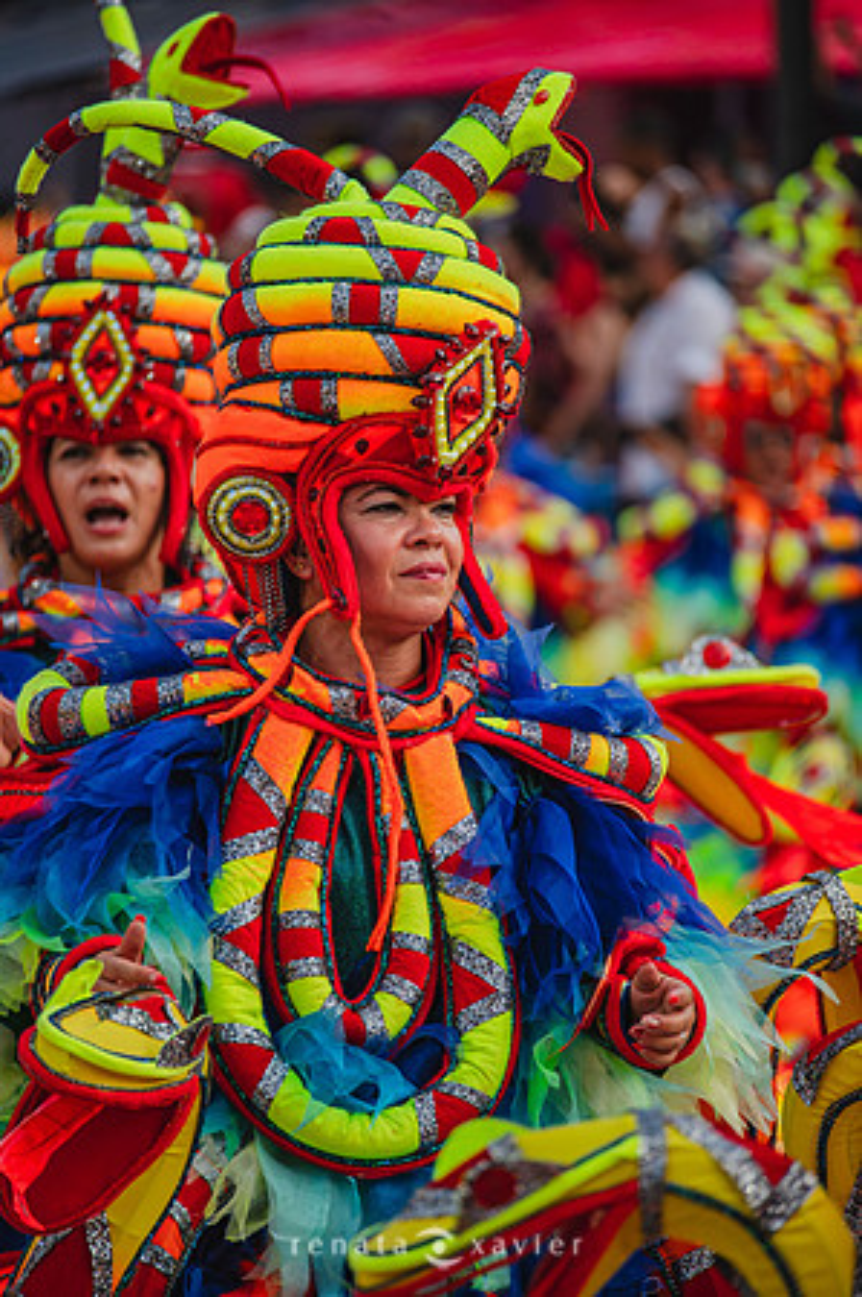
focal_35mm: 300
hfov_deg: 4.6
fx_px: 10799
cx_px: 431
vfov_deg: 6.9
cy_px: 648
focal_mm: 300
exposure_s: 1/1600
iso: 640
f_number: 5.6
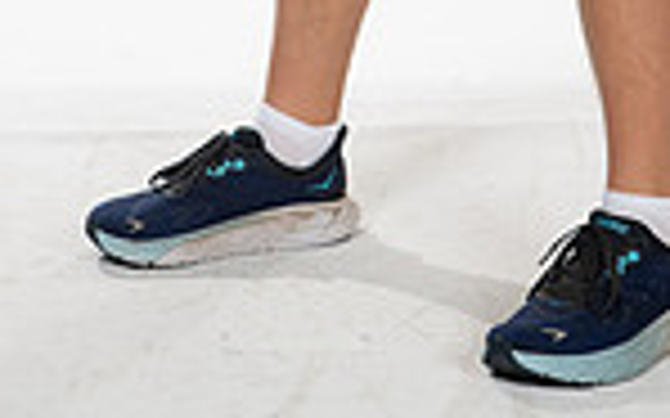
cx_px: 342
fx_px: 3267
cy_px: -512
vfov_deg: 7.0
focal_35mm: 179
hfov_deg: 11.7
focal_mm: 58
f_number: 7.1
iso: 800
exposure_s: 1/320
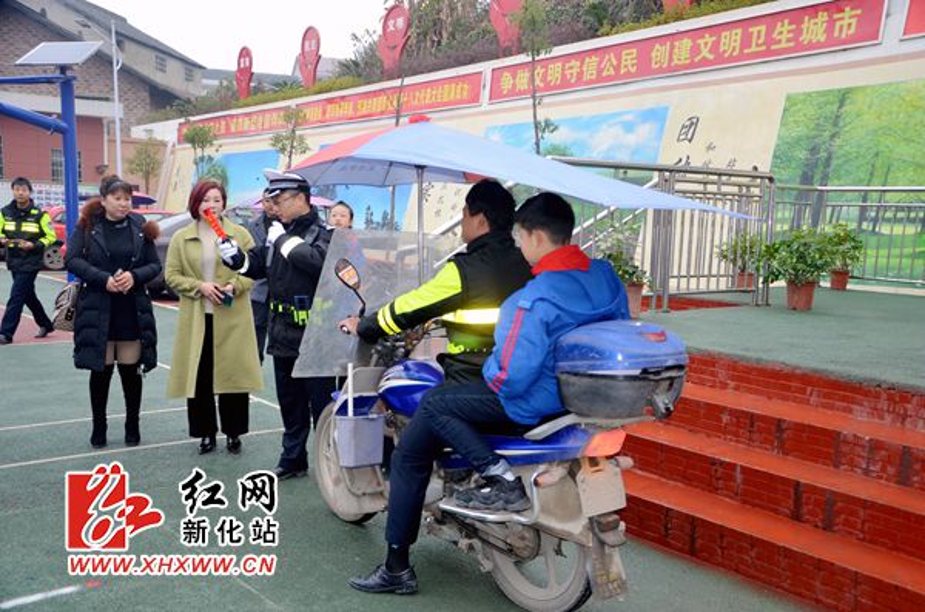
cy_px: 306
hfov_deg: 51.4
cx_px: 462
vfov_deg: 35.3
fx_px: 961
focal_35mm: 38
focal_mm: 25
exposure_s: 1/80
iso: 400
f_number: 4
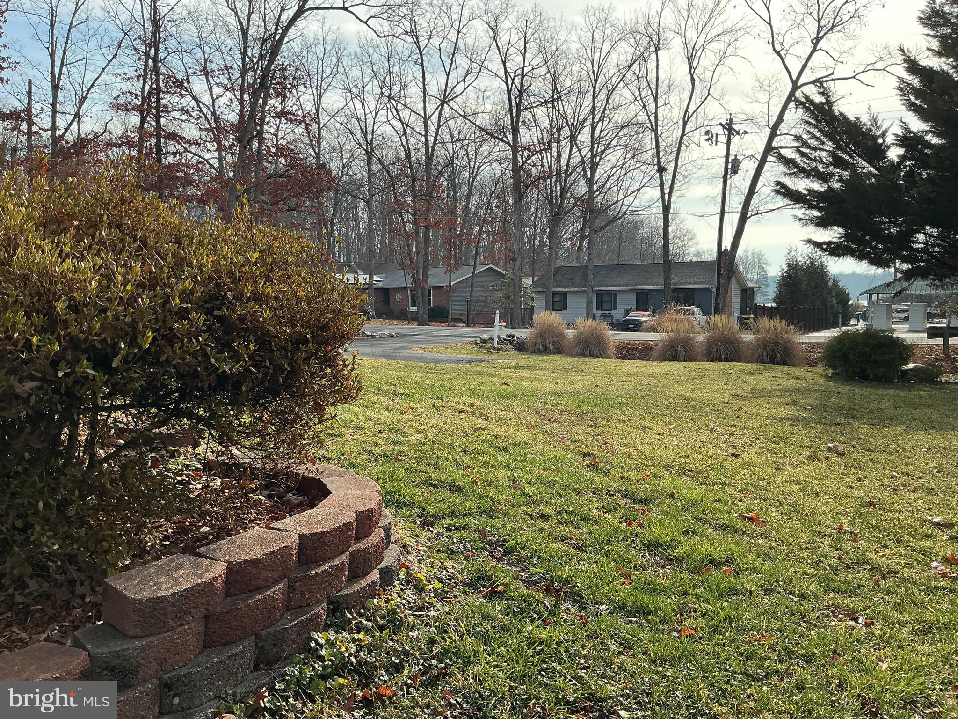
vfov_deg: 48.2
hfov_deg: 61.7
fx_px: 803
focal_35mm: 29
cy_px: 360
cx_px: 479
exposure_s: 1/912
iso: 25
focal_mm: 3
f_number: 1.8
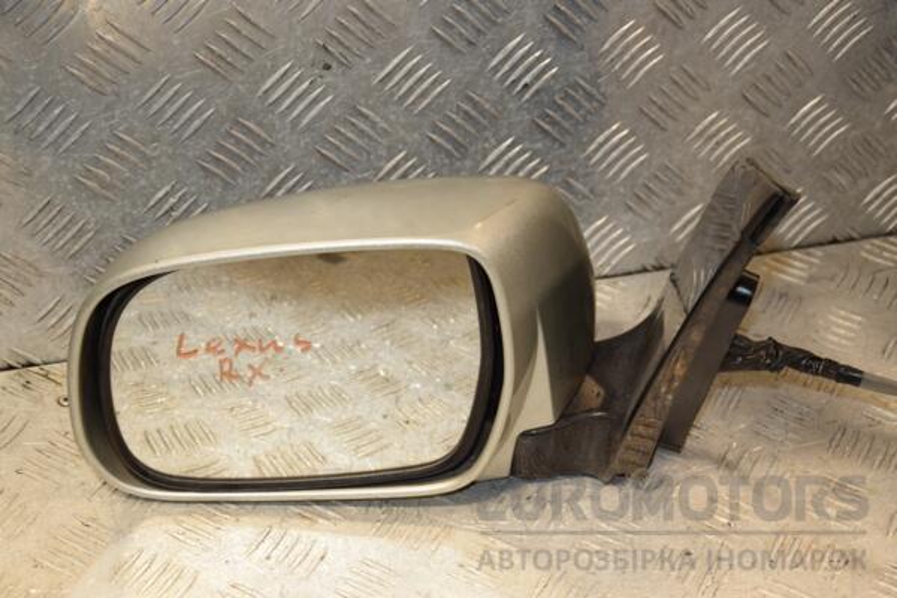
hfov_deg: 27.0
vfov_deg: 18.2
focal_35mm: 75
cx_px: 448
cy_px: 299
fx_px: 1869
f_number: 6.3
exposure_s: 1/200
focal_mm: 50
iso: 800
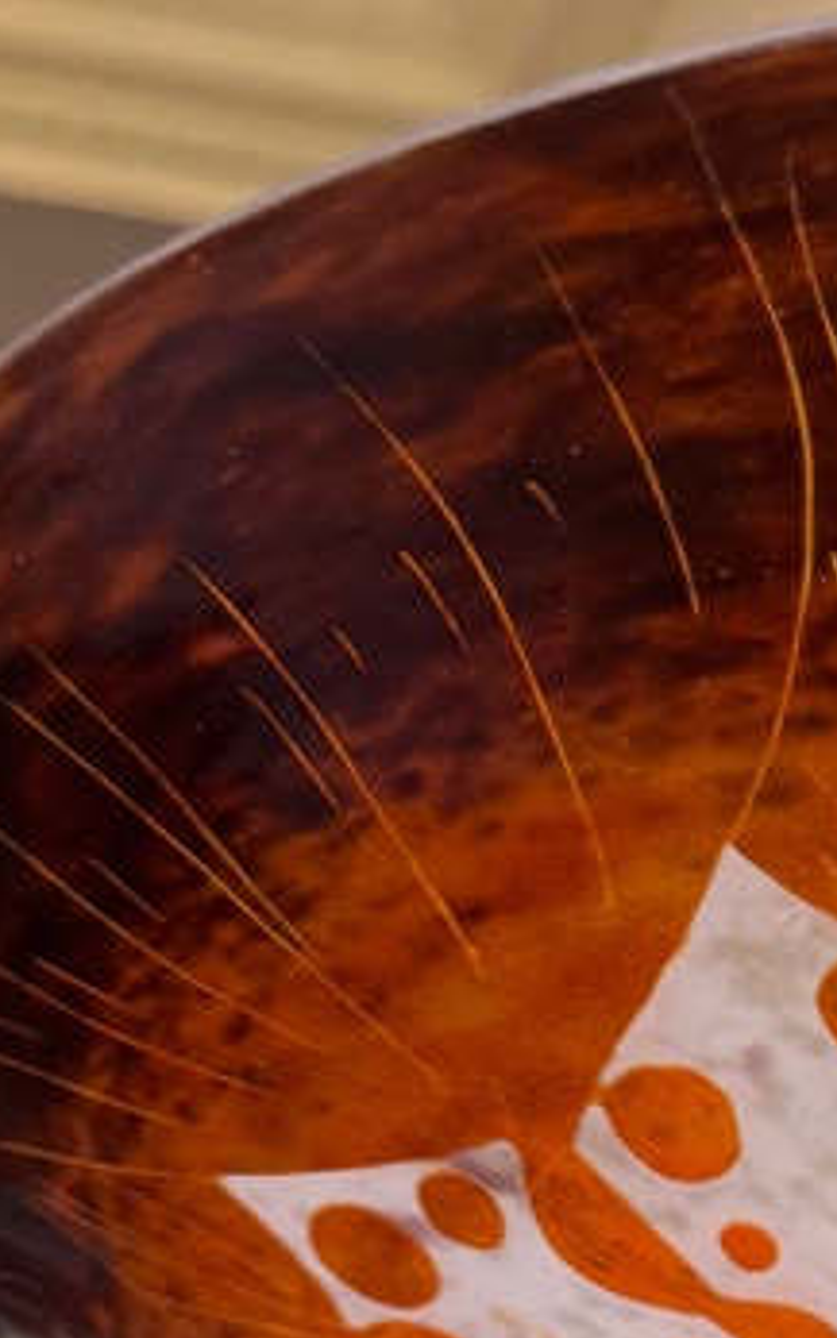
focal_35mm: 88
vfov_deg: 22.6
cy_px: 1353
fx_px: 3210
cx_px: 1192
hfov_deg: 14.1
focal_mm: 6.76
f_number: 1.78
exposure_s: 1/100
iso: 125
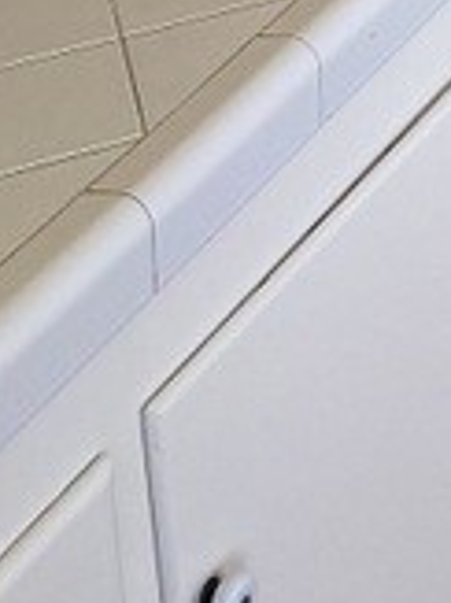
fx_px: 2226
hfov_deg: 10.3
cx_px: 1009
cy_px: -781
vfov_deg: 12.5
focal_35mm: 128
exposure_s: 1/122
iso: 50
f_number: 1.8
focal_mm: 4.25
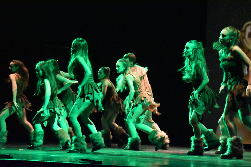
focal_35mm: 99
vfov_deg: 13.8
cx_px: 126
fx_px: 690
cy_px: 84
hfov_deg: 20.6
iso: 11400
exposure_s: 1/60
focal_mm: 66
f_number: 5.3
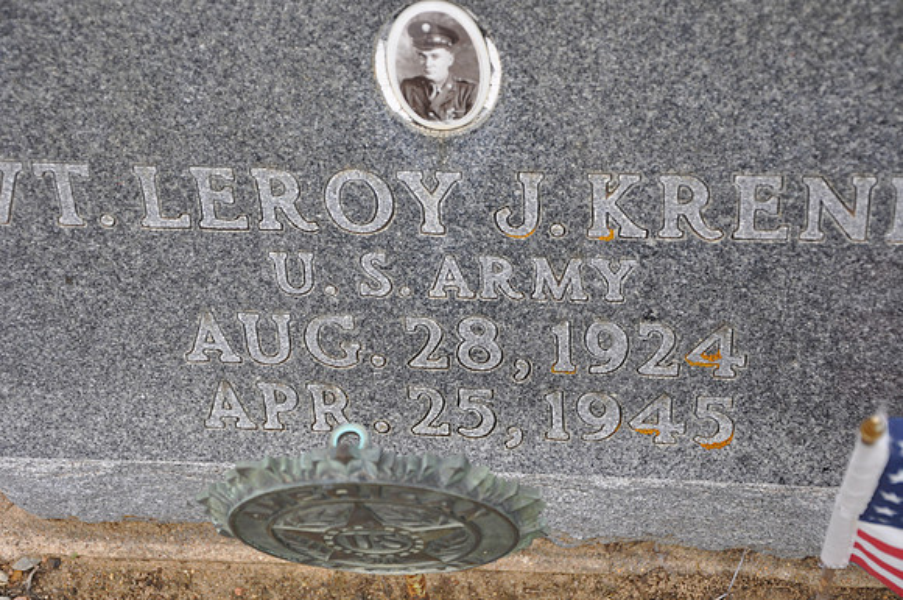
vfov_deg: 17.4
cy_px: 300
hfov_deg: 26.0
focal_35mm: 78
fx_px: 1954
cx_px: 452
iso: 320
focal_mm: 52
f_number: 5.6
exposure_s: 1/125
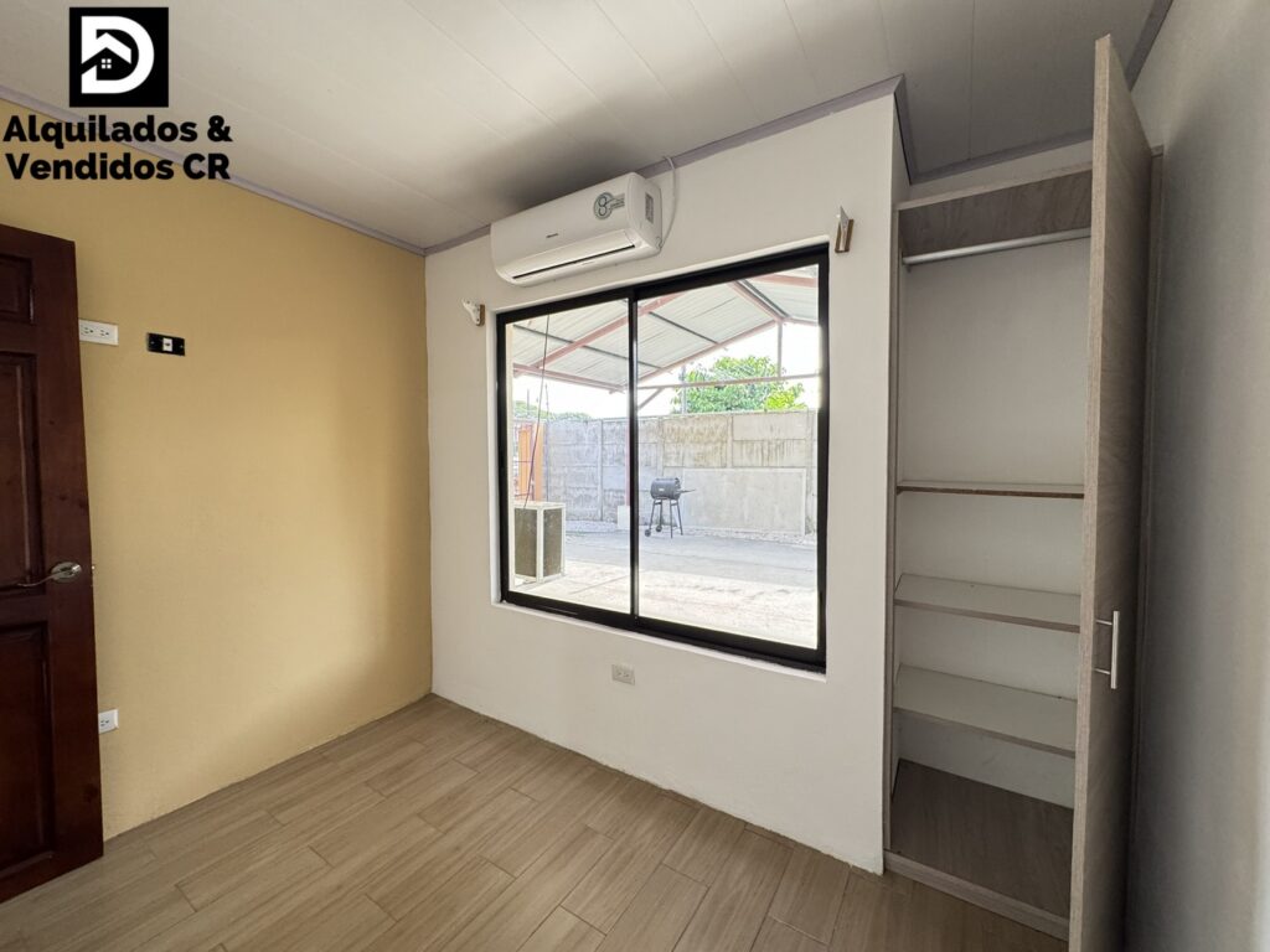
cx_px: 635
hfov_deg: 102.1
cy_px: 476
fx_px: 514
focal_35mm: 14
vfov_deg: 85.7
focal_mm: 2.22
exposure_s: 1/99
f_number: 2.2
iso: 250
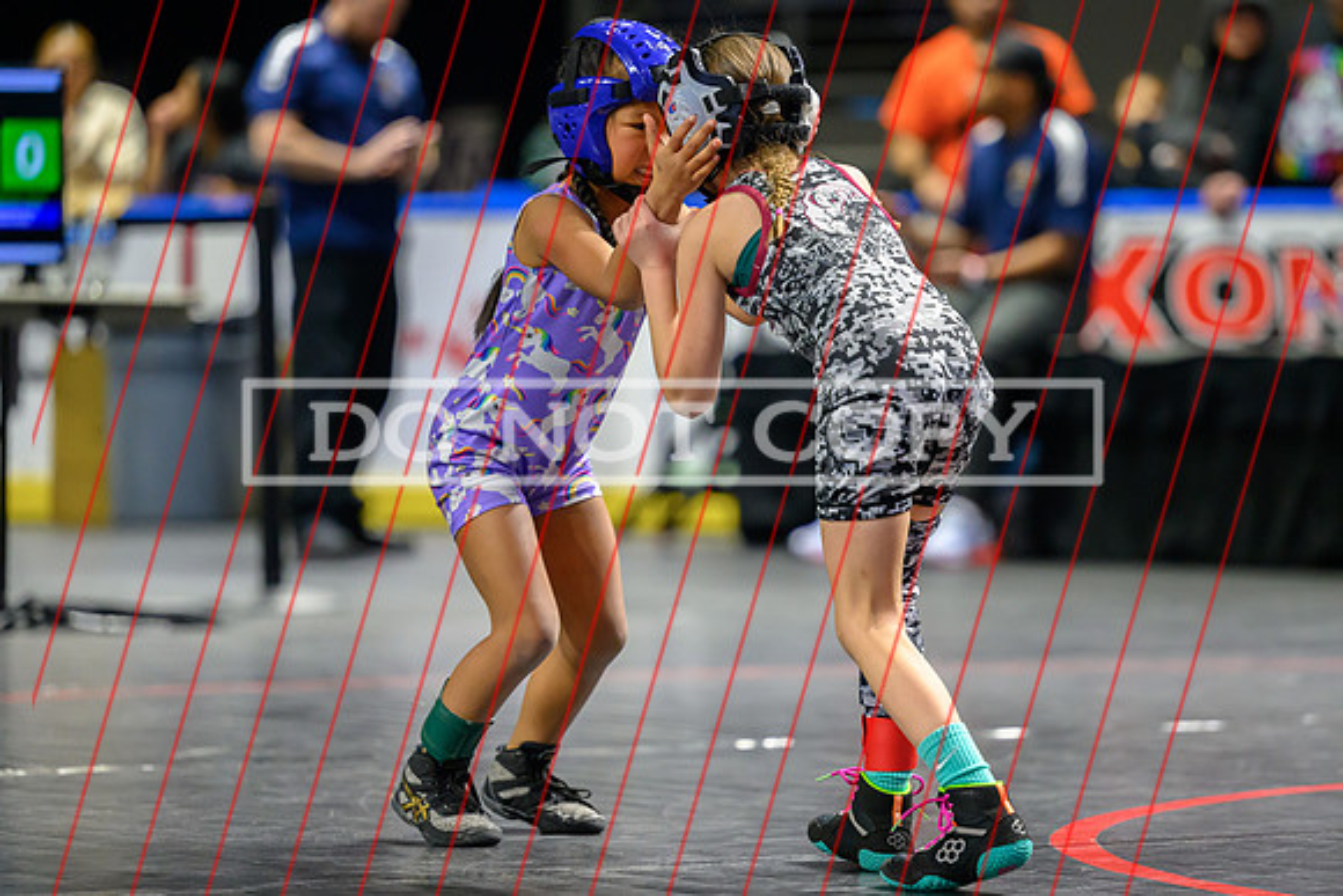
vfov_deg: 7.7
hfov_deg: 11.5
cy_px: 464
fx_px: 6681
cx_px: 681
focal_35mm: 179
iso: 5000
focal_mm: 150
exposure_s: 1/800
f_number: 2.8
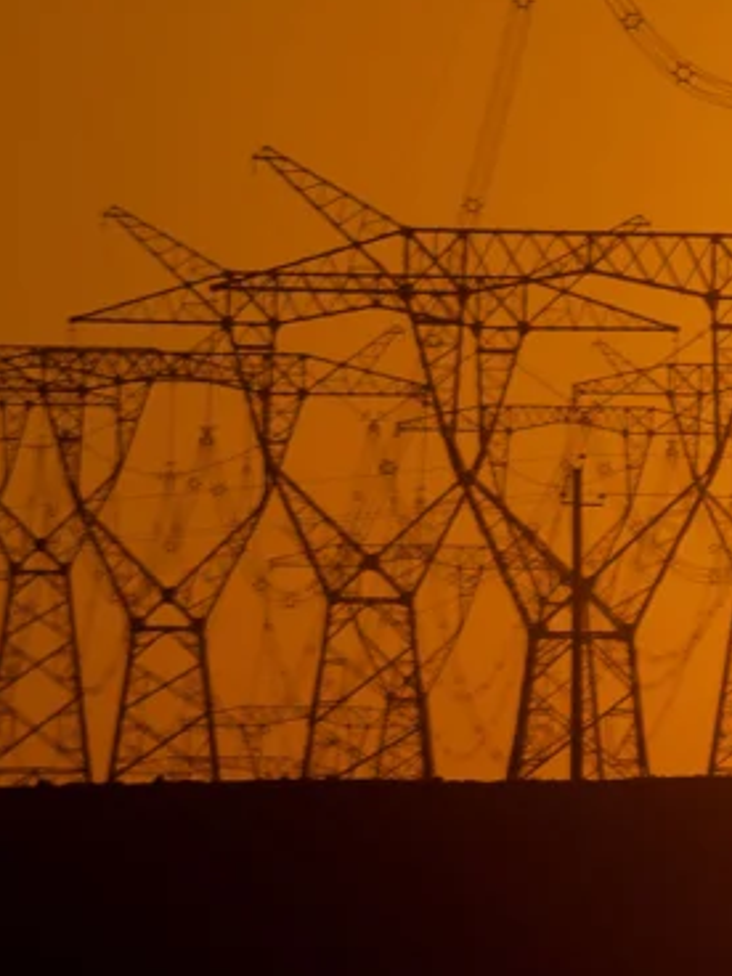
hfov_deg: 1.6
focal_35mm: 940
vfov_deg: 2.1
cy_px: 94
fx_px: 26503
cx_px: 1589
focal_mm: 200
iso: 200
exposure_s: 1/2500
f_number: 9
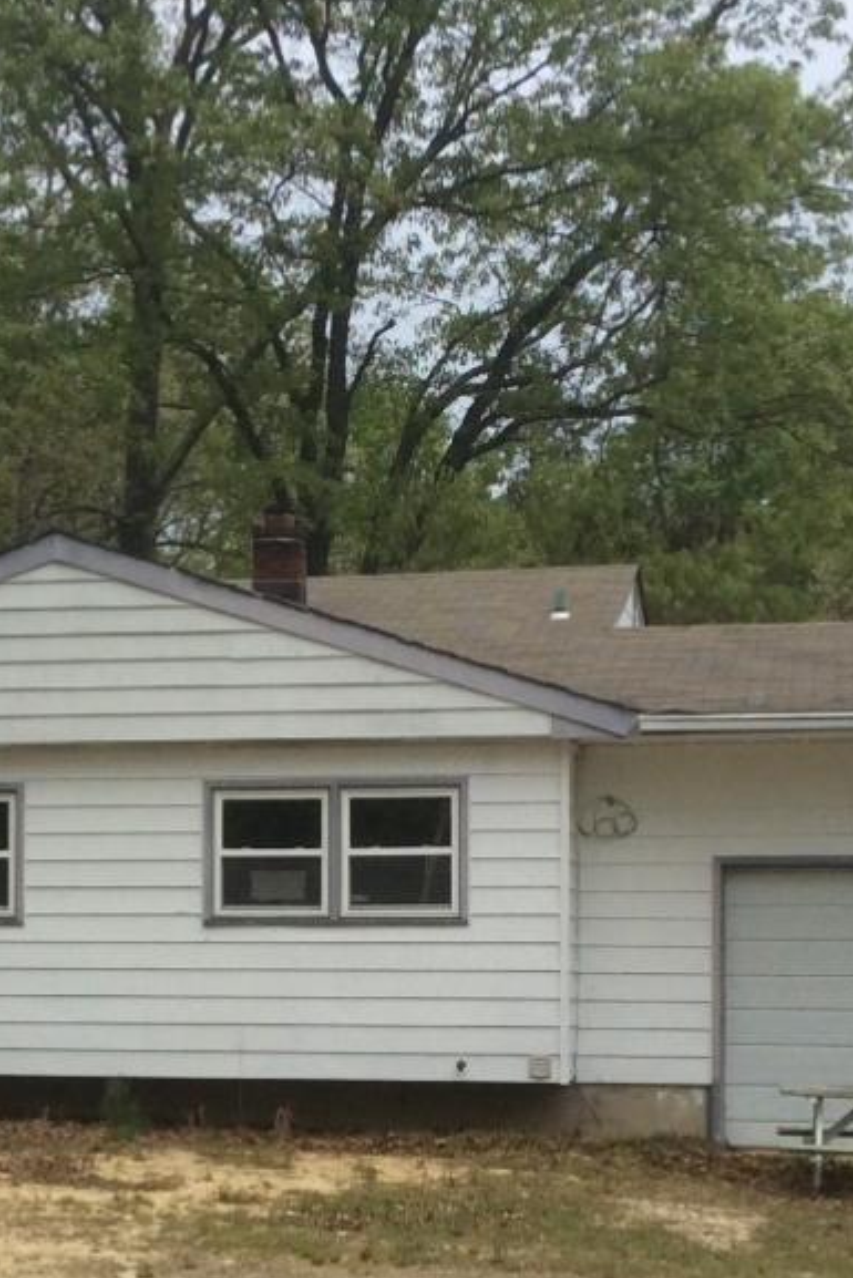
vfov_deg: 24.2
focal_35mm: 83
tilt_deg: -3.1
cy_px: 968
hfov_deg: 16.3
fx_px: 2948
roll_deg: +0.0
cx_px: 117
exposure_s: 1/880
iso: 32
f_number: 2.4
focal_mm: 3.3
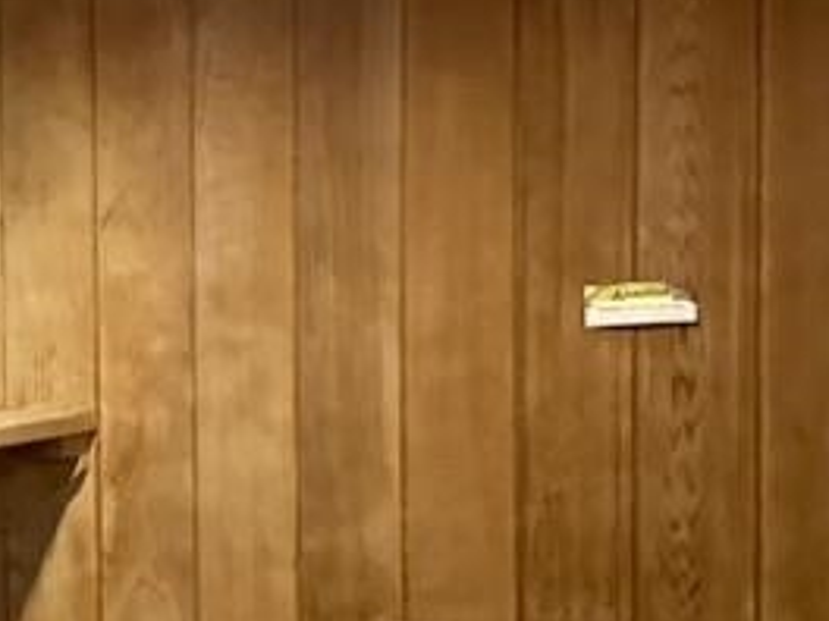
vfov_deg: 15.8
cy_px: 477
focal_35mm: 93
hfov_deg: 19.8
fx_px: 2227
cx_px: -170
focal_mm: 6.86
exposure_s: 1/40
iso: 800
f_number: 1.78
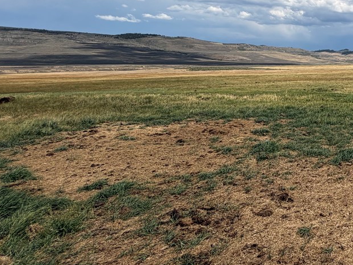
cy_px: 48
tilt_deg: +0.6
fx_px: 367
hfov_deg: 38.6
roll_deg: +1.2
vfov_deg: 38.0
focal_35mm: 36
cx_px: 418
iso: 20
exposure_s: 1/1368
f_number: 2.2
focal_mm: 2.22
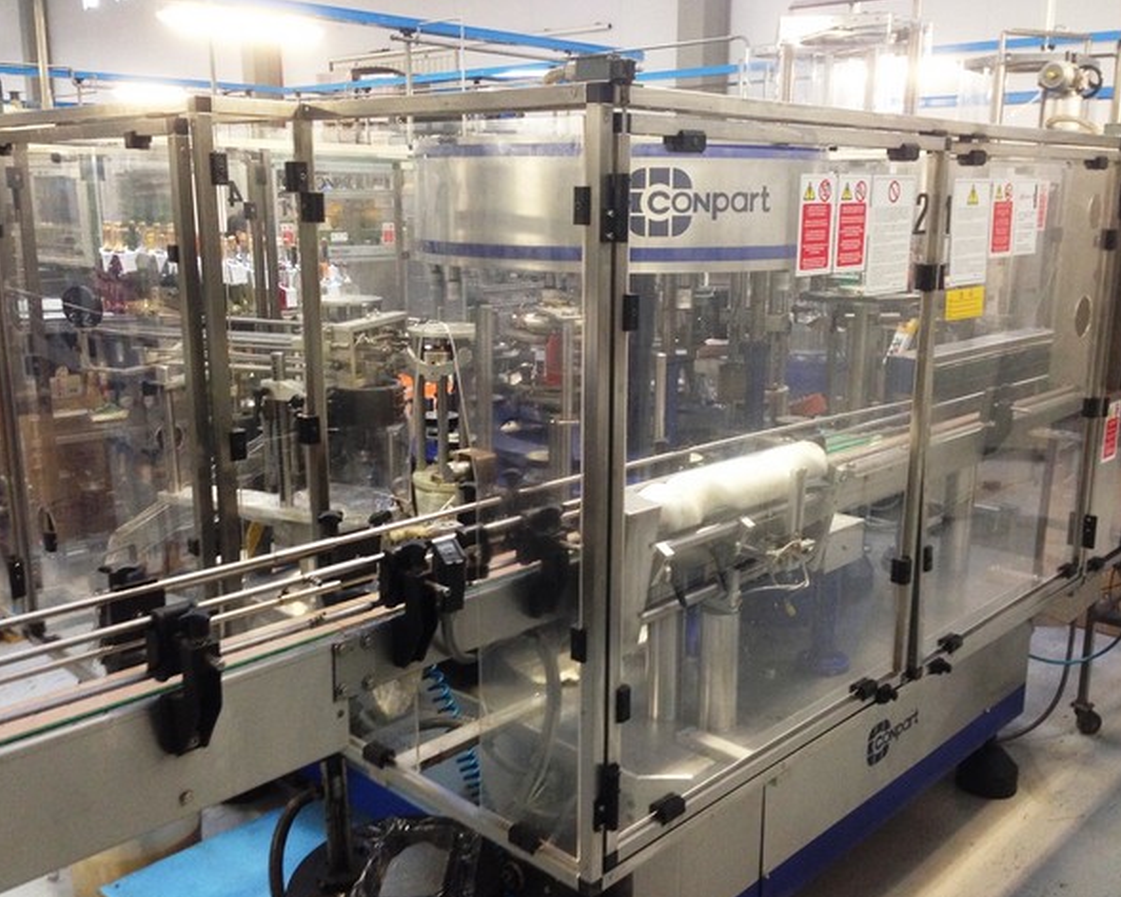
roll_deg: +0.3
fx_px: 1161
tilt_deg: -13.3
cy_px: 453
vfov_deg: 42.2
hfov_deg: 51.5
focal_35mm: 35
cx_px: 590
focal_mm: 4.12
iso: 200
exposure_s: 1/20
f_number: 2.4
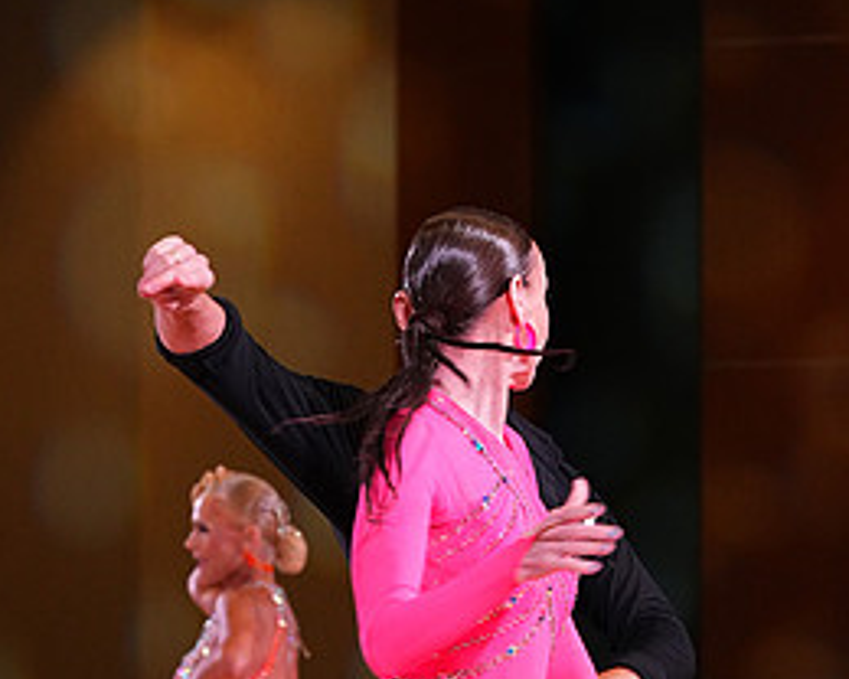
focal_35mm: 228
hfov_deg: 8.5
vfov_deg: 6.7
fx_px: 5729
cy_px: 852
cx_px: 384
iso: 4000
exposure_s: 1/320
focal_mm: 109
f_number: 5.6
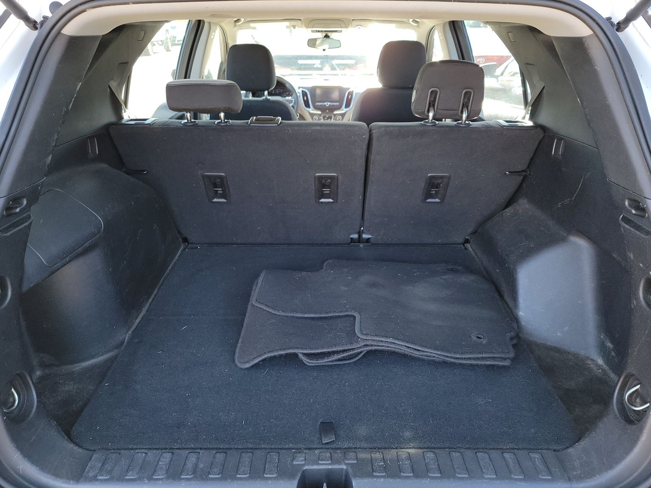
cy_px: 244
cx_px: 326
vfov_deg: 56.8
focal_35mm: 24
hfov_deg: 71.6
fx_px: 451
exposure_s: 1/59
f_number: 1.8
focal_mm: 6.7
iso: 94
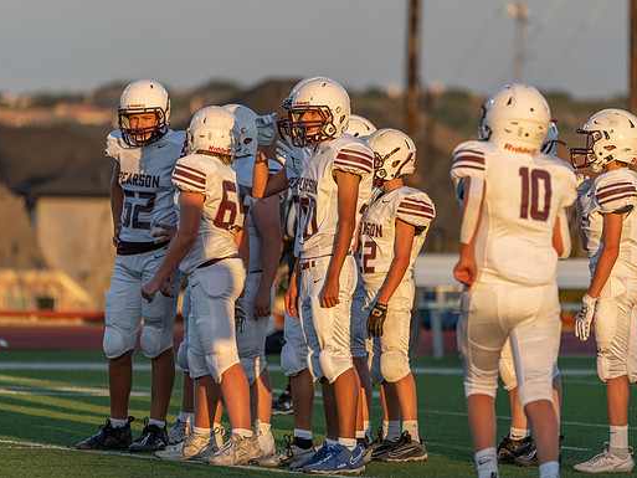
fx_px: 7289
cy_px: 239
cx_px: 351
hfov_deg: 5.0
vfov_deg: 3.8
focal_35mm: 396
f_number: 5.6
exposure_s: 1/1000
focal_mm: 364
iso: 400
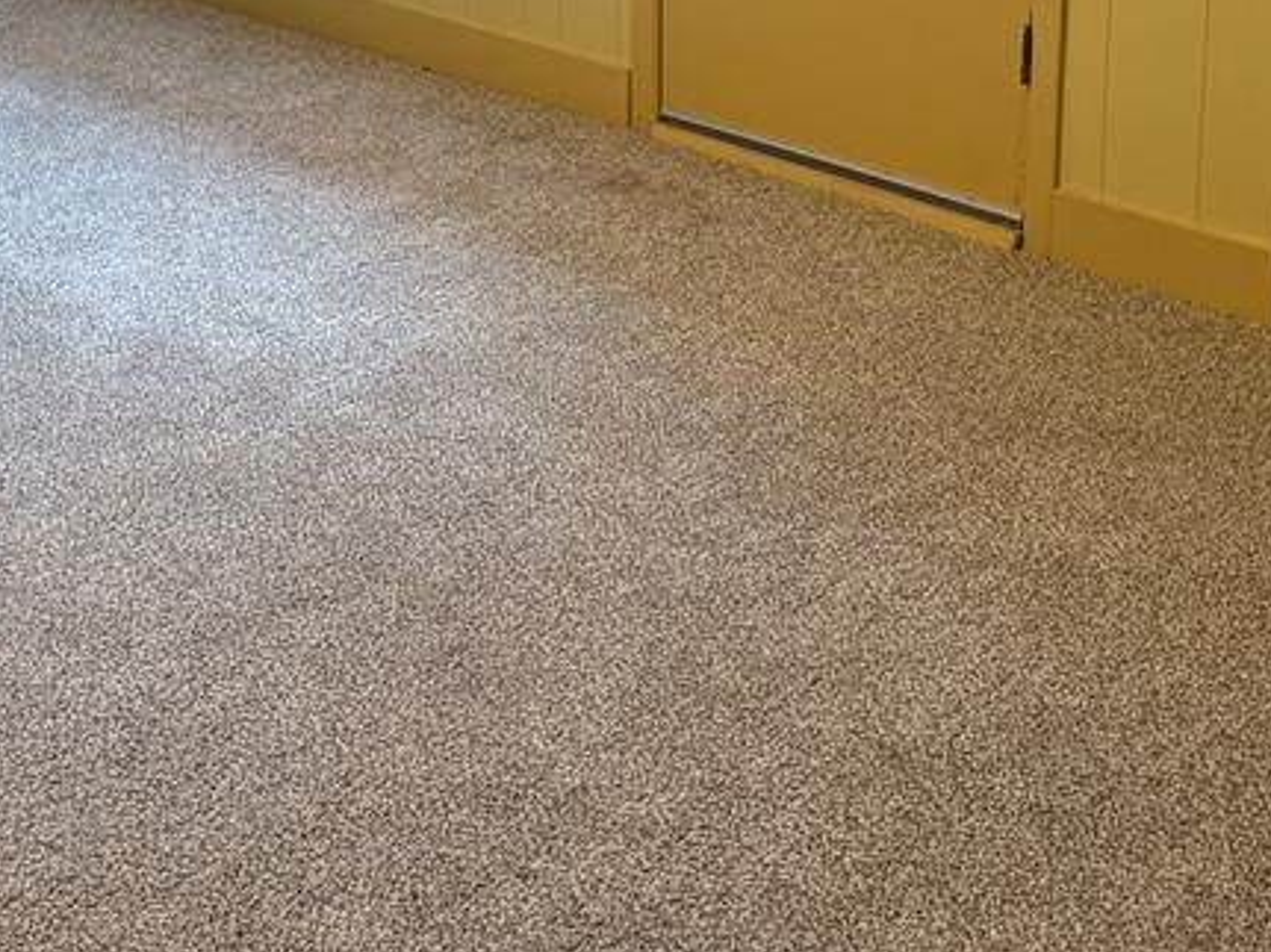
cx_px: 436
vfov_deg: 23.7
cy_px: -147
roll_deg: +0.3
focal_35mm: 57
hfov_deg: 33.5
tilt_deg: -12.3
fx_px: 2092
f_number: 1.78
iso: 320
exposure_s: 1/60
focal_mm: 6.76
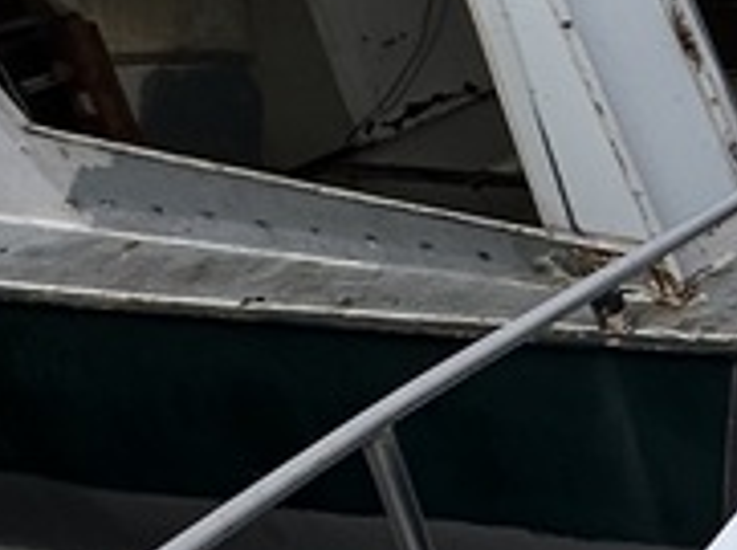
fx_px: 1976
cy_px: 33
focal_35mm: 93
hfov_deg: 13.0
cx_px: 1959
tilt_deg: -22.9
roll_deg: +2.4
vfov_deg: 15.6
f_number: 2.2
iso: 40
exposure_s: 1/4000
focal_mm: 2.22
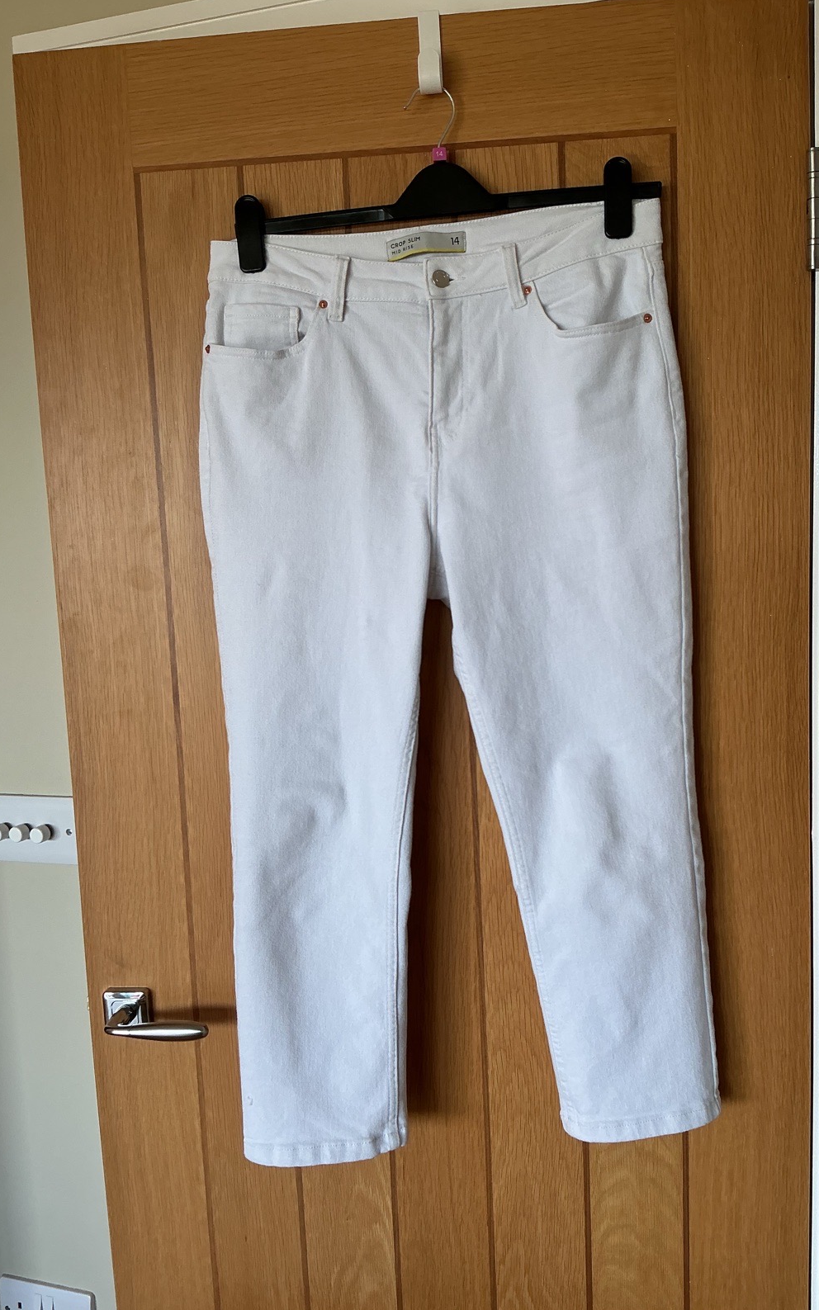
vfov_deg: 61.2
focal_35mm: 31
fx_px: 1107
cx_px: 445
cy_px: 657
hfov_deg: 40.6
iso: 32
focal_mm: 3
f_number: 1.8
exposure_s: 1/120
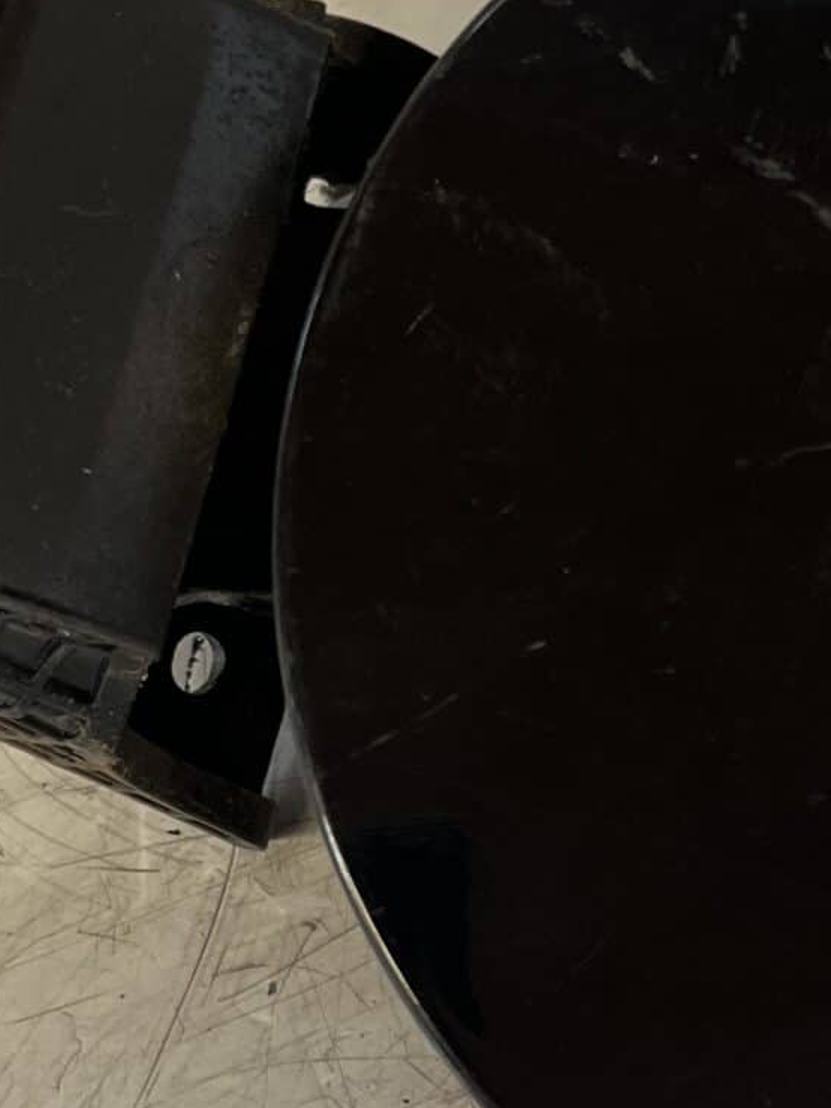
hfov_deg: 16.1
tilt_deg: -62.4
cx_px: 795
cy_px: 801
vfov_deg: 21.6
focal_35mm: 90
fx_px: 2881
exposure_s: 1/121
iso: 125
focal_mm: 5.1
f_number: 1.6
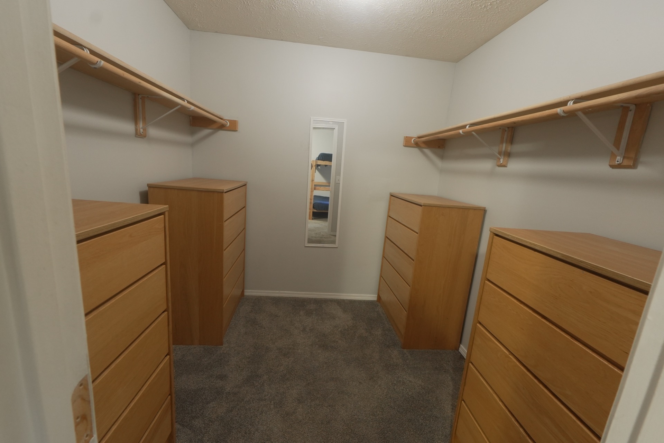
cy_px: 222
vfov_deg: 77.3
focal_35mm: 15
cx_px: 332
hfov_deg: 100.4
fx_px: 277
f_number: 6.3
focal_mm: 10
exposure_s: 1/10
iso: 800
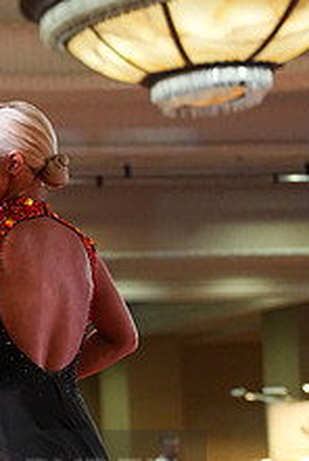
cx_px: -80
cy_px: 501
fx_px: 3362
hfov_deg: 5.2
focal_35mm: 262
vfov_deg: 7.8
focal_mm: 100
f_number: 4.5
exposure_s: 1/400
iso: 6400
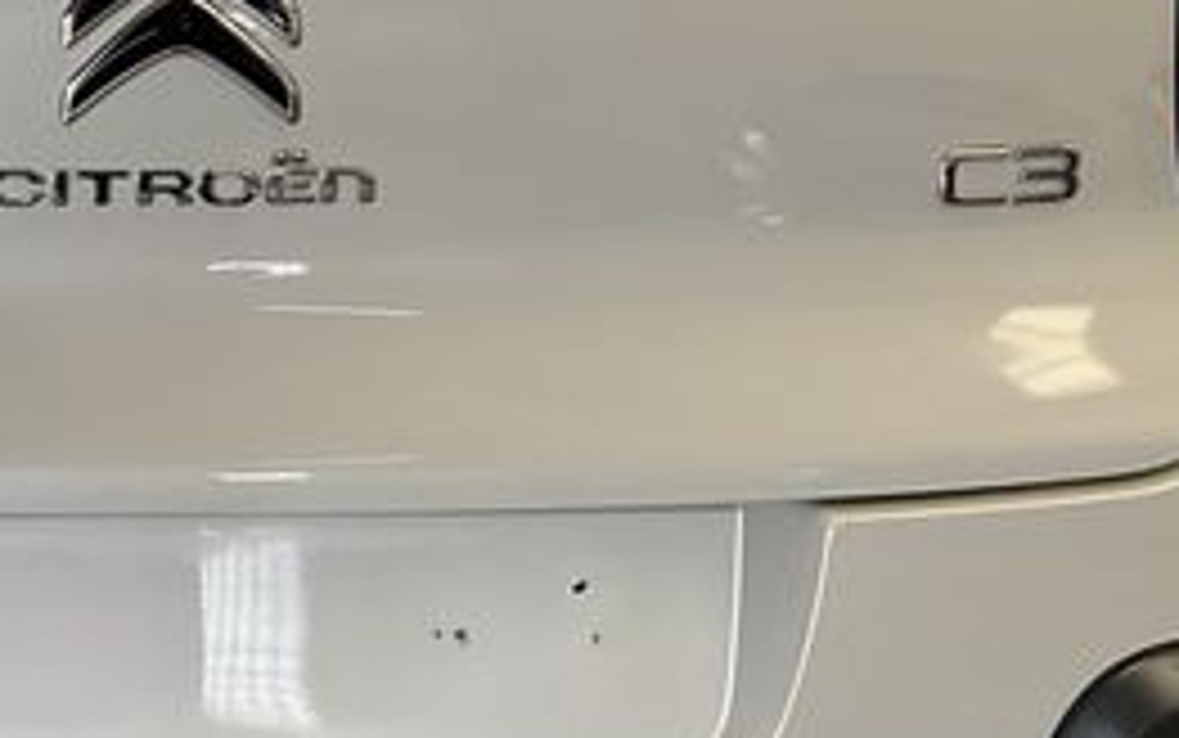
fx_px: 3022
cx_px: 135
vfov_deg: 13.9
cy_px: 194
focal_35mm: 94
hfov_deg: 21.6
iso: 32
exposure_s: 1/122
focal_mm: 3
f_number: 1.8
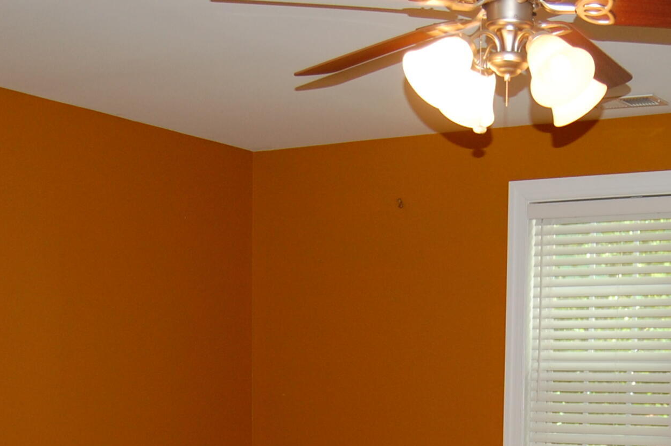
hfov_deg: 30.9
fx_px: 1210
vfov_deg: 19.7
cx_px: 393
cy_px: 533
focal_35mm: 65
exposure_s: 1/60
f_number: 3.5
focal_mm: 18
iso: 400
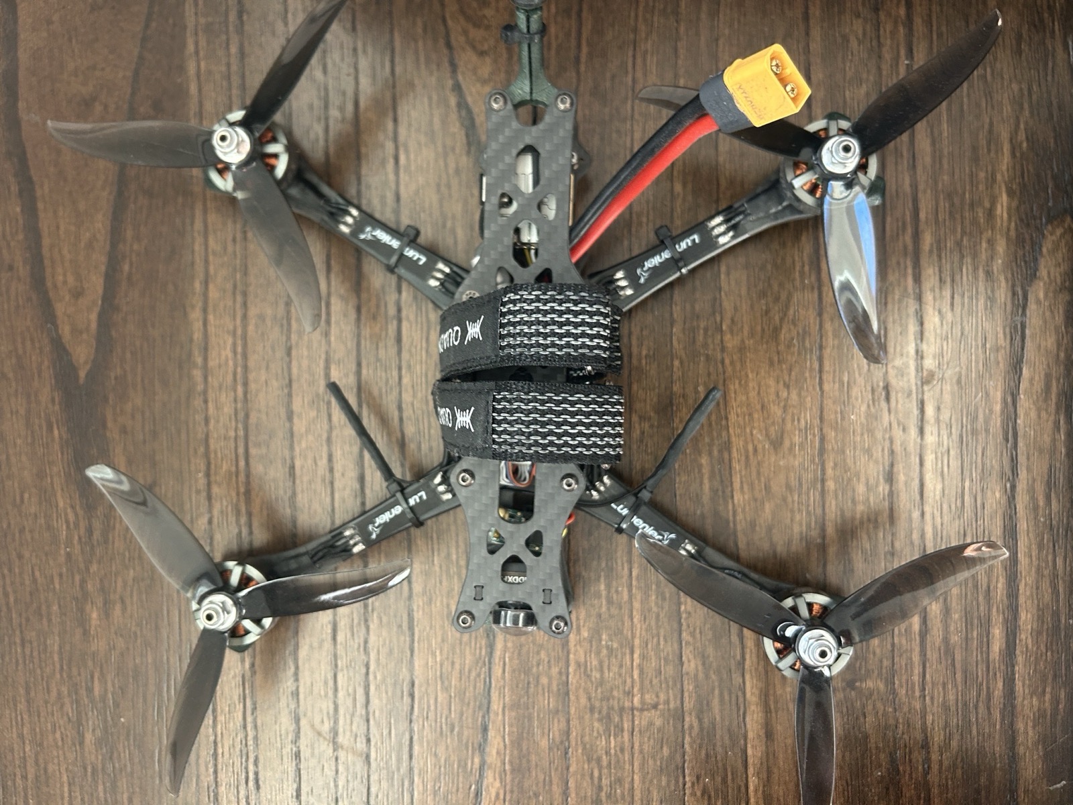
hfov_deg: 67.3
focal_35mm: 26
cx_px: 536
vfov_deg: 53.1
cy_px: 402
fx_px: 806
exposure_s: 1/60
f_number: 1.5
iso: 200
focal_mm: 5.7
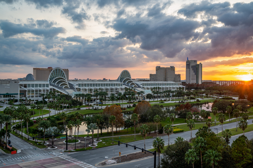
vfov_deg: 35.9
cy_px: 84
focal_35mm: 37
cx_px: 126
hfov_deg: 51.9
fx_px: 260
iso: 100
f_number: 8
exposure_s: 1/13
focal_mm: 37
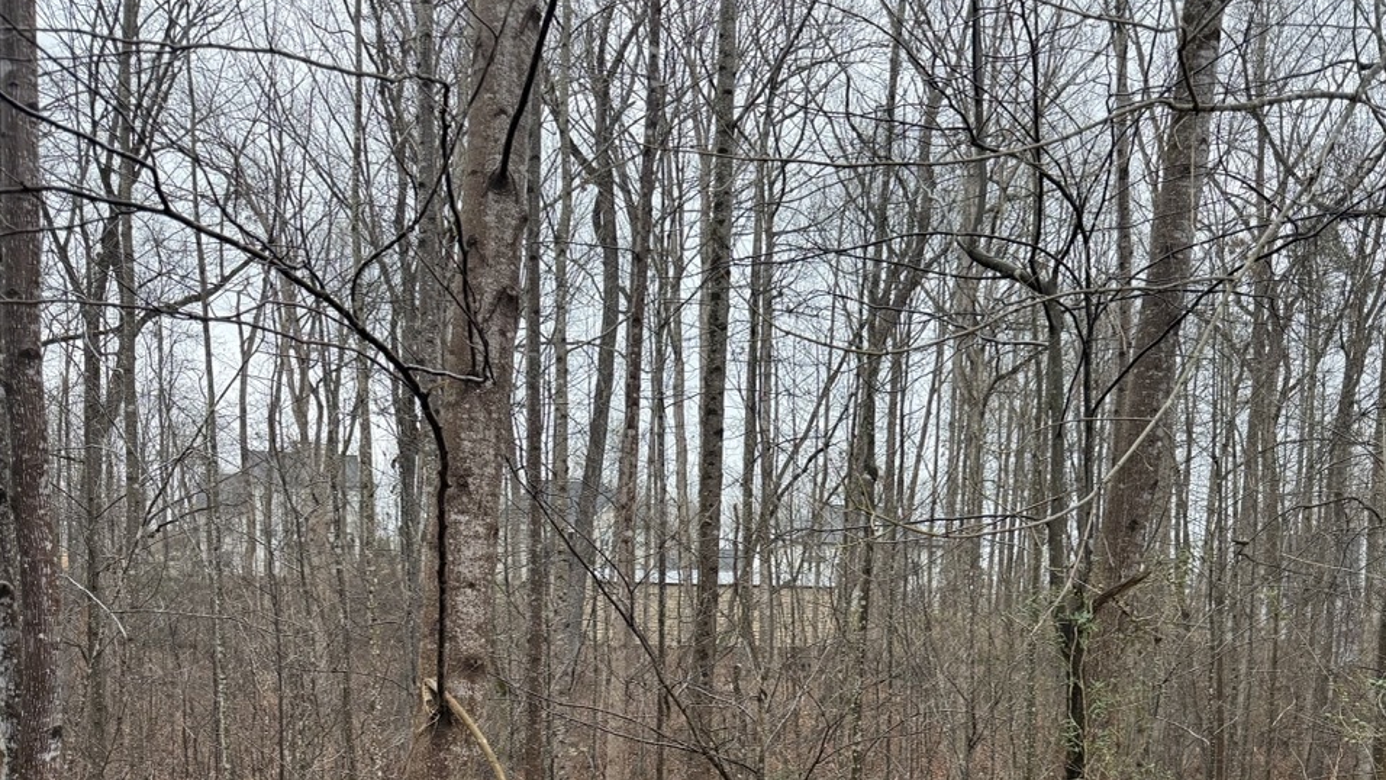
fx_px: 1286
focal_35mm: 35
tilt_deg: -3.6
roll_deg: -1.0
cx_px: 694
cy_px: 770
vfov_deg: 31.3
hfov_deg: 56.6
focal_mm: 6.76
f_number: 1.78
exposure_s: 1/164
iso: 125
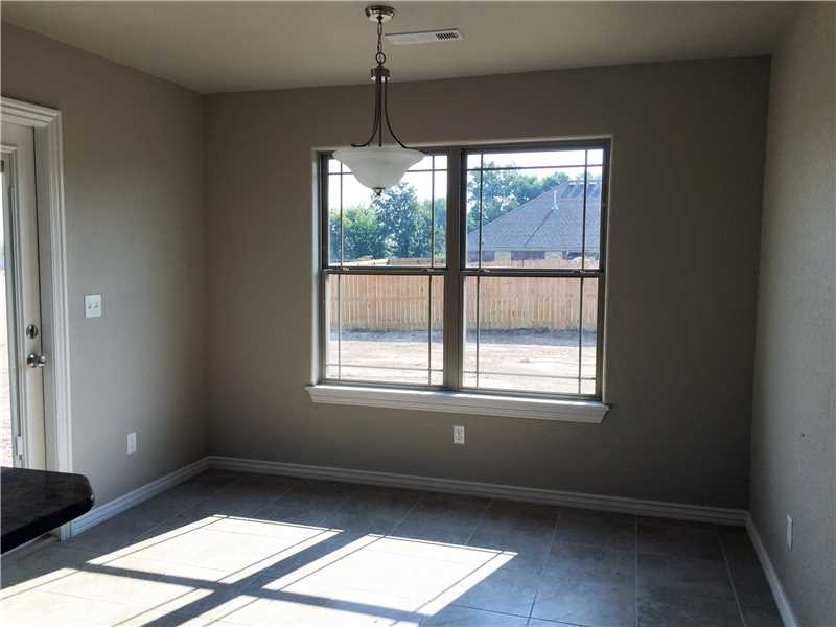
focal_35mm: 29
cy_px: 314
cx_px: 418
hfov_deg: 61.7
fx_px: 700
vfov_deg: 48.2
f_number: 2.2
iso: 32
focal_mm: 4.15
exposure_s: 1/501
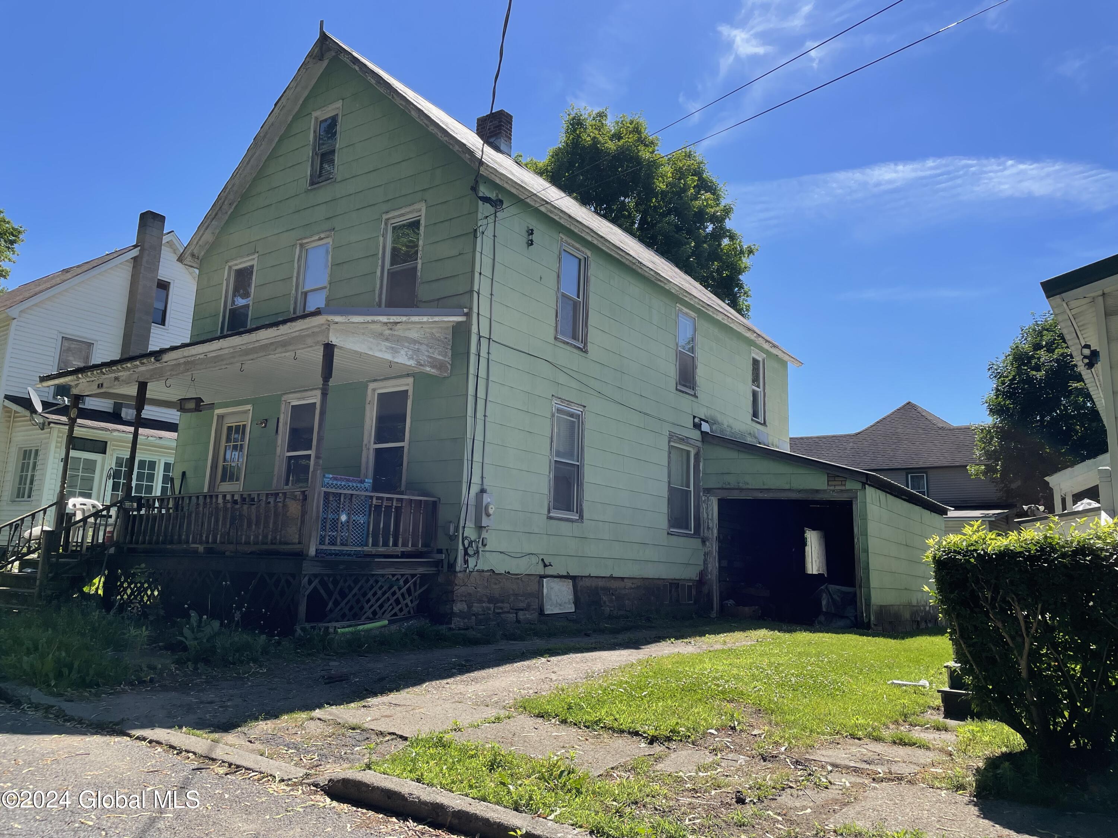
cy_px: 419
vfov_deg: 53.1
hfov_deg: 67.3
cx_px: 559
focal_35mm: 26
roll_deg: -1.5
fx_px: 840
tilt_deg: +11.3
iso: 32
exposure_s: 1/2747
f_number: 1.6
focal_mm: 4.2
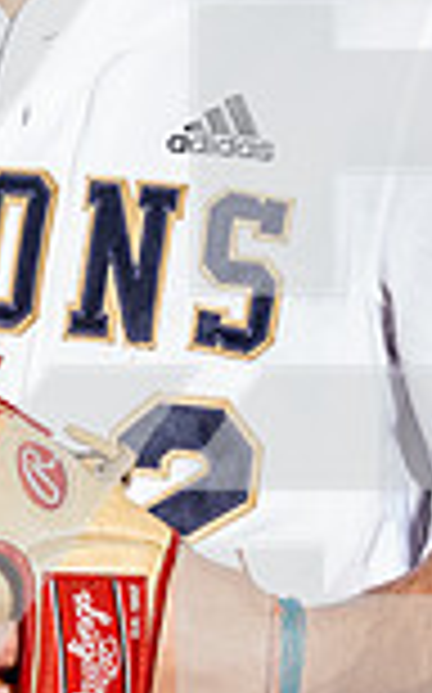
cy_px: 61
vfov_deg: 9.9
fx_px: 3982
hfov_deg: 6.2
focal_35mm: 211
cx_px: 104
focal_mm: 55
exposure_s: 1/250
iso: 200
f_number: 6.3
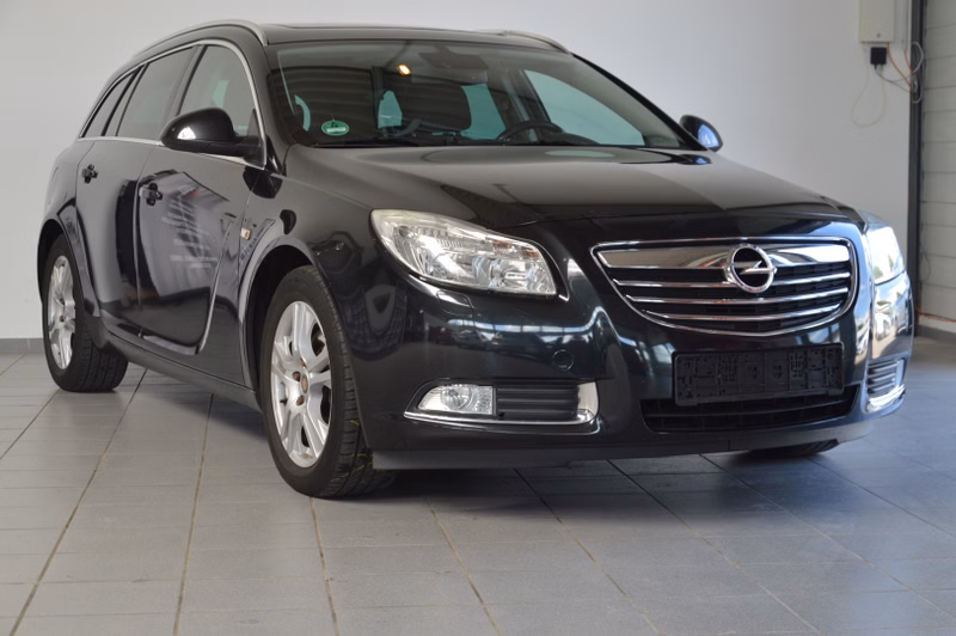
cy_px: 318
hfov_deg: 29.9
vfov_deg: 20.1
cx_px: 478
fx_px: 1791
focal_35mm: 68
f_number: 5
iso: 400
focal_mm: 45
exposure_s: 1/100
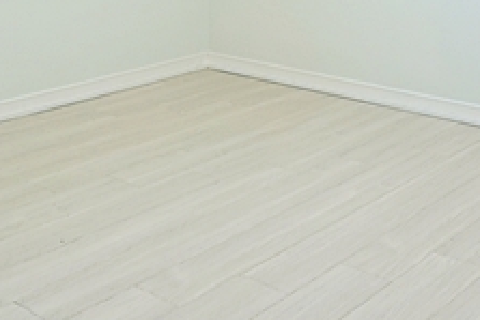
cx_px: 263
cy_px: -132
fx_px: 814
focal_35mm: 61
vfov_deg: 19.9
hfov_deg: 32.8
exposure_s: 1/125
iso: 250
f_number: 5.6
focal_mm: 17
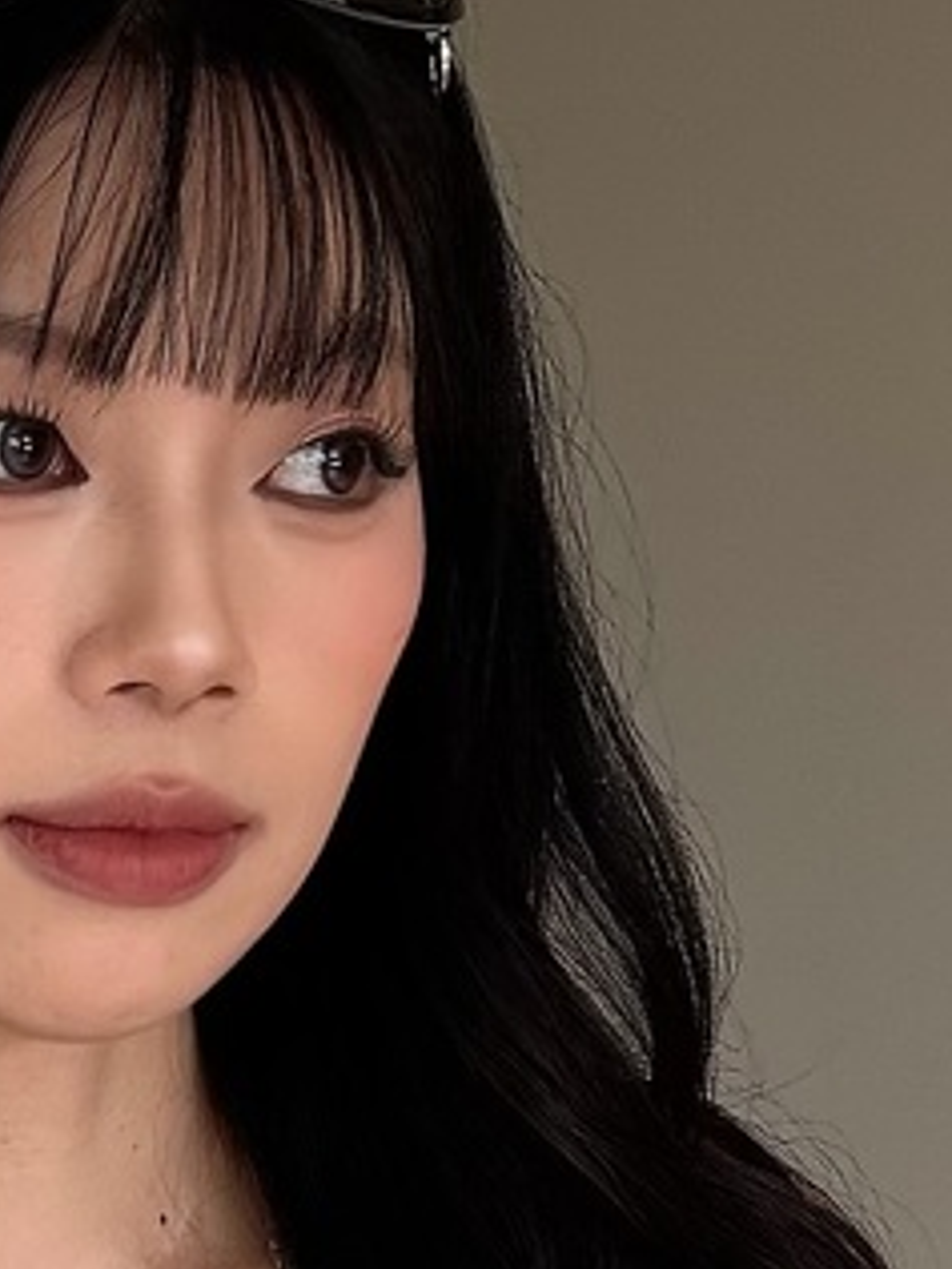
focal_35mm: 182
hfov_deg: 8.1
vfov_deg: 10.8
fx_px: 6674
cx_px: 217
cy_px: 1016
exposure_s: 1/121
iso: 80
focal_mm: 6.76
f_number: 1.78
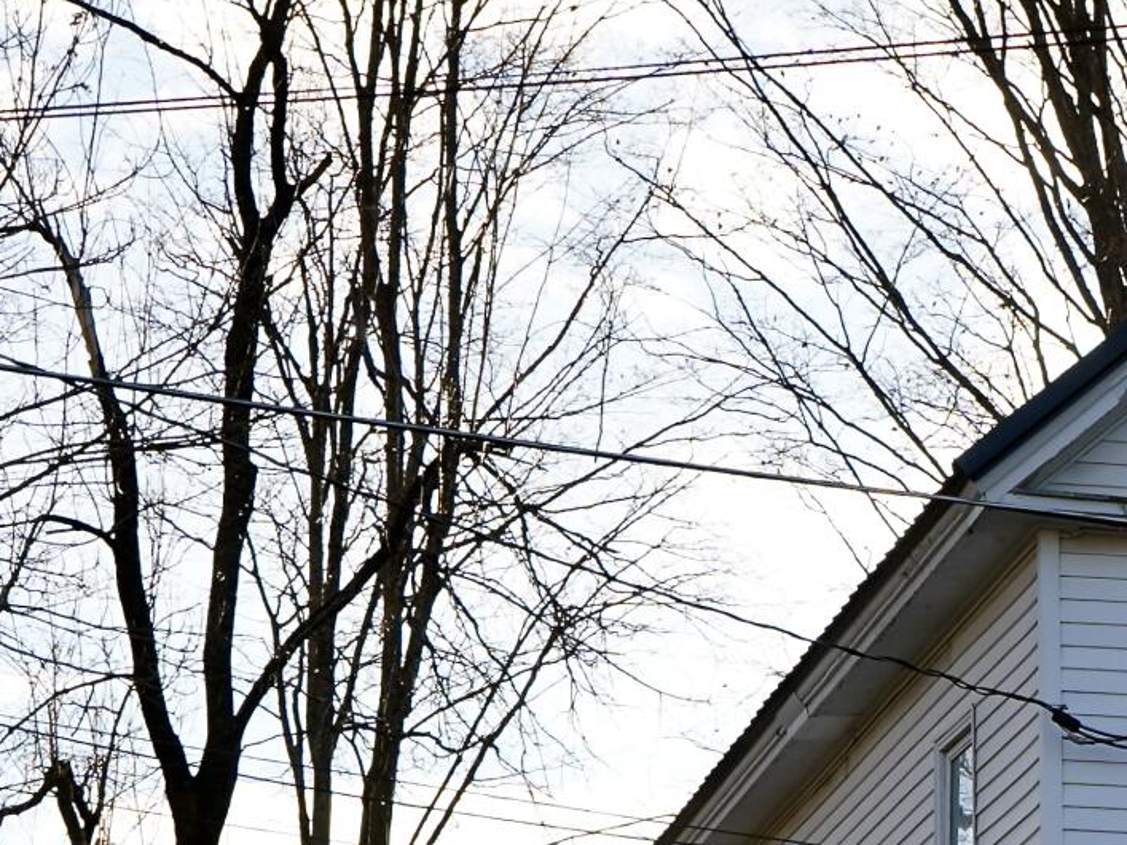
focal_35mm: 155
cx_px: 1251
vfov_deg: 9.4
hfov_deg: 12.5
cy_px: 1138
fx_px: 5046
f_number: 6.3
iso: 100
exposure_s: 1/160
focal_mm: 38
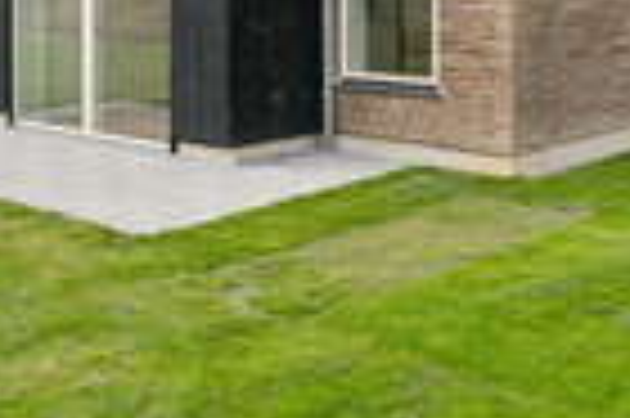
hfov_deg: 31.6
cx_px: -2
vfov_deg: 21.3
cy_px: -99
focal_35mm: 58
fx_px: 1023
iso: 200
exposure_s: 1/125
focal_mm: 13
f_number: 8
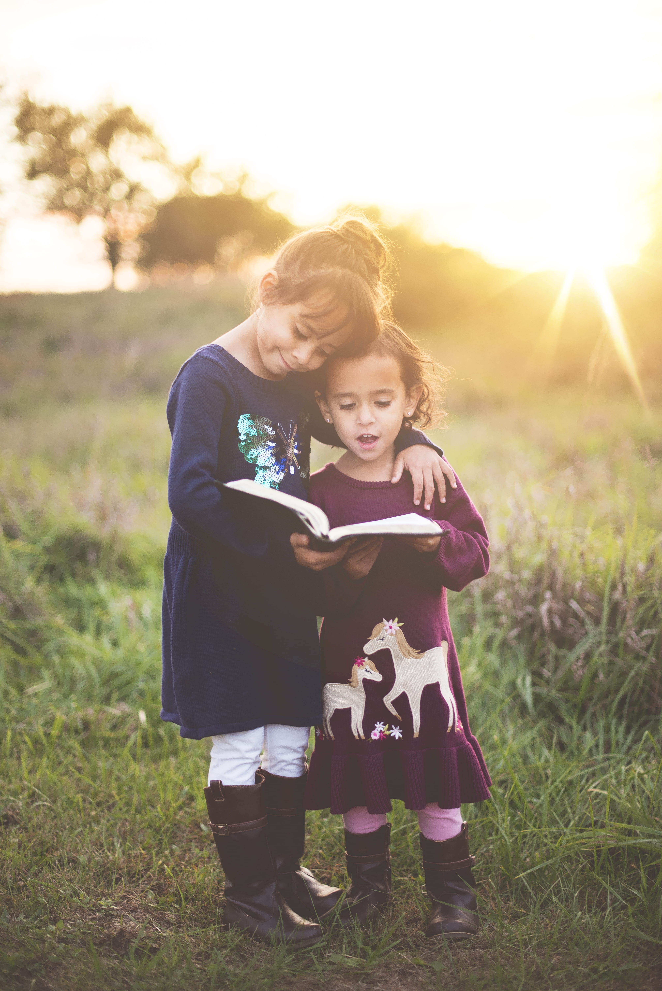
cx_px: 331
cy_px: 496
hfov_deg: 27.0
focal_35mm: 50
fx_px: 1378
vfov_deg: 39.6
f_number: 1.4
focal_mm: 50
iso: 160
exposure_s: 1/200
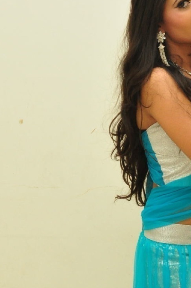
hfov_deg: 13.7
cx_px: 196
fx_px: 782
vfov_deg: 20.6
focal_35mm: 98
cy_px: 237
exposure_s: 1/125
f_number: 9
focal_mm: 30
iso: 1600
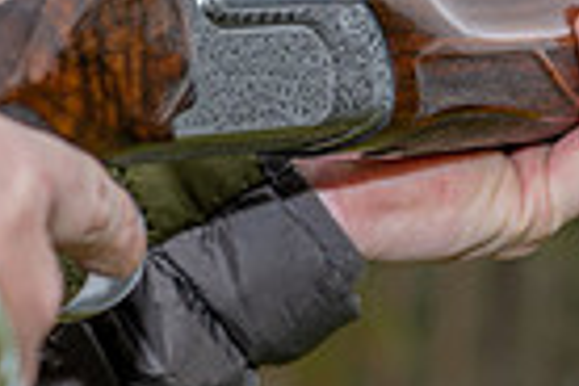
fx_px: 4197
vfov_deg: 5.3
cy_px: 29
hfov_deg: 7.9
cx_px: 390
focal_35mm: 261
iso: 320
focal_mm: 62
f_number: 5
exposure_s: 1/250
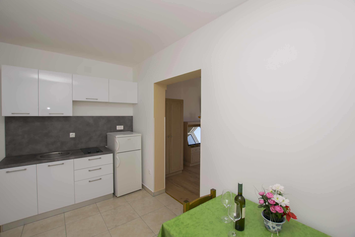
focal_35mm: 15
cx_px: 178
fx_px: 148
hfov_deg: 100.4
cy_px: 118
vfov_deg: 77.3
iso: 100
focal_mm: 10
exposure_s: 1/160
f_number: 5.6
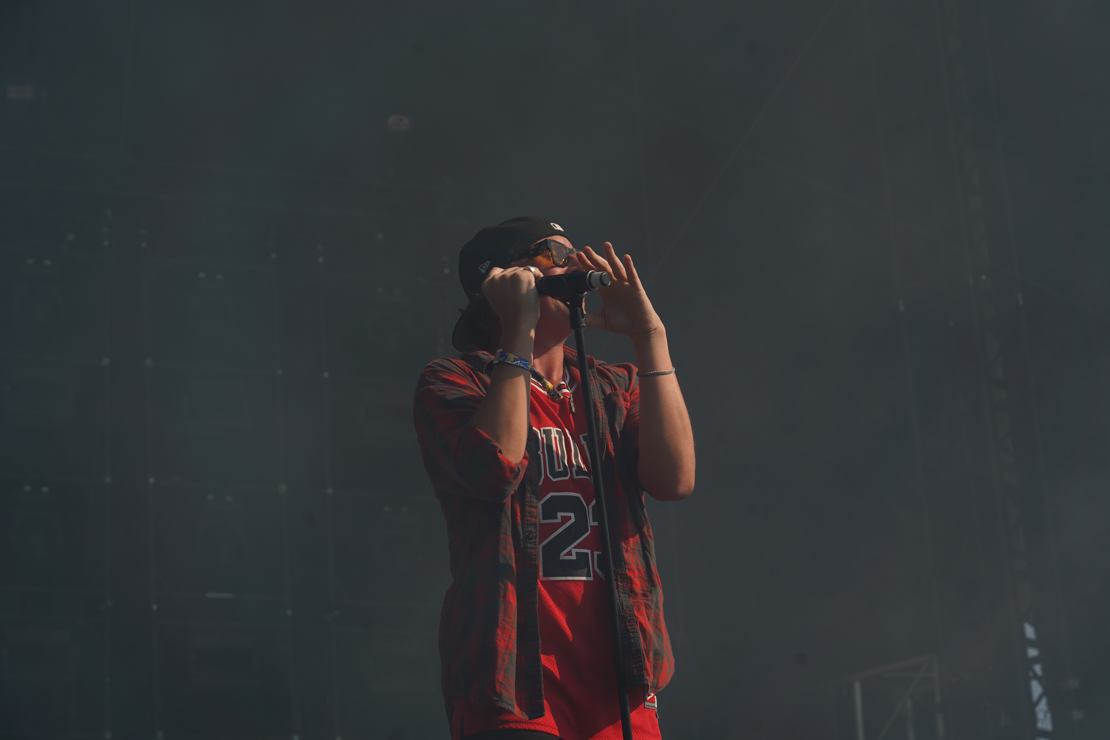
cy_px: 370
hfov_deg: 19.5
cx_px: 555
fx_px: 3237
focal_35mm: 105
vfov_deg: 13.0
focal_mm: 105
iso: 100
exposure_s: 1/500
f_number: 8
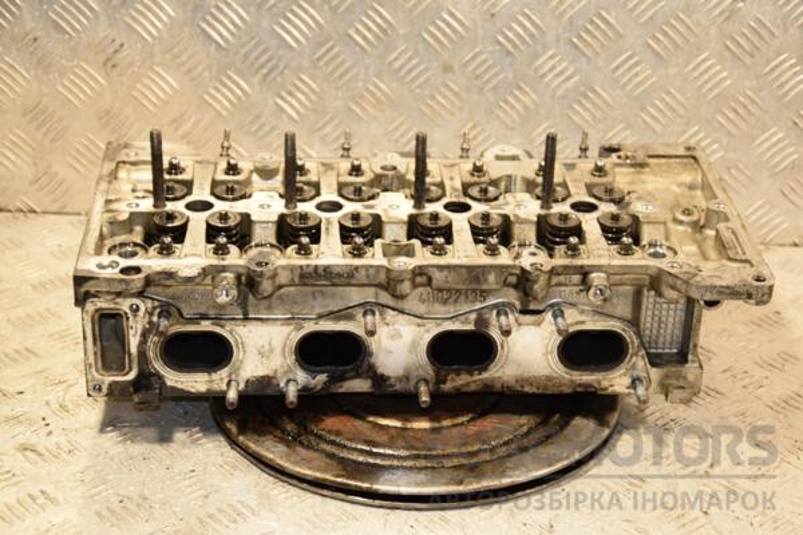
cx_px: 402
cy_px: 268
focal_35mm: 75
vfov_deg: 18.2
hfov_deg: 27.0
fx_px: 1673
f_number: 5
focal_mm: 50
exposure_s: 1/100
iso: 800
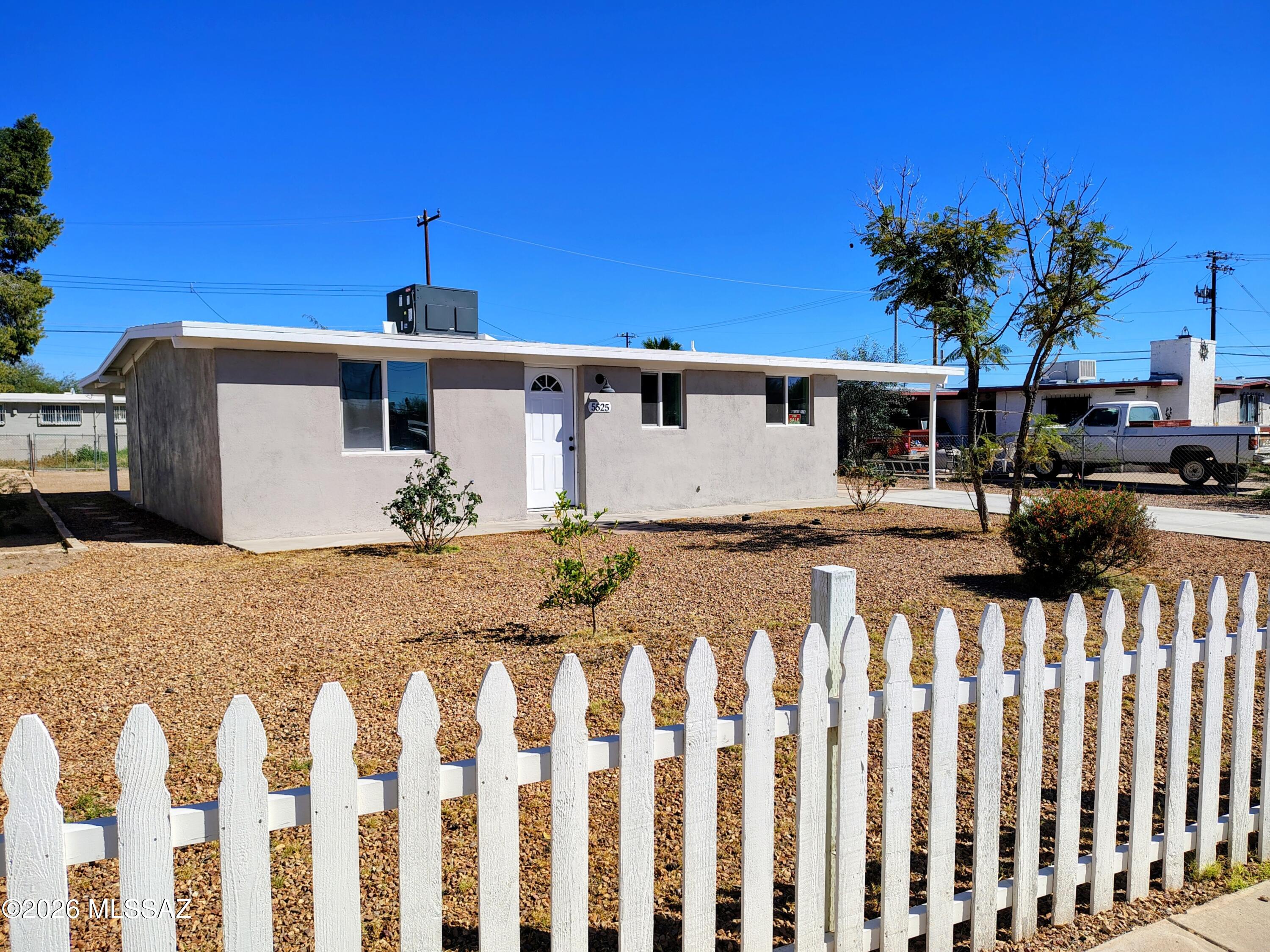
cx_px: 635
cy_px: 476
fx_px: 880
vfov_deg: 56.8
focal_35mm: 24
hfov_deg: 71.6
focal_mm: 5.56
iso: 100
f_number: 1.8
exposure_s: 1/2932
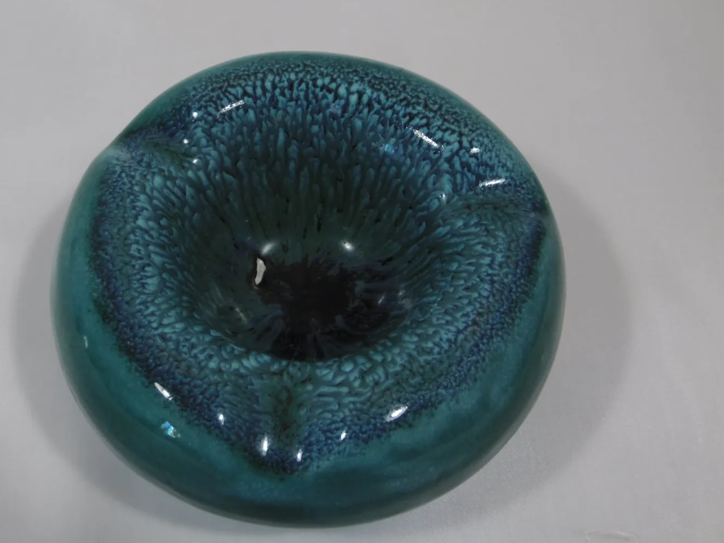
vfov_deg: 31.5
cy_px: 252
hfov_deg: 41.1
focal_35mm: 46
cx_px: 297
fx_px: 962
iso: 100
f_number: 3.7
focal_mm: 6.8
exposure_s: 1/30
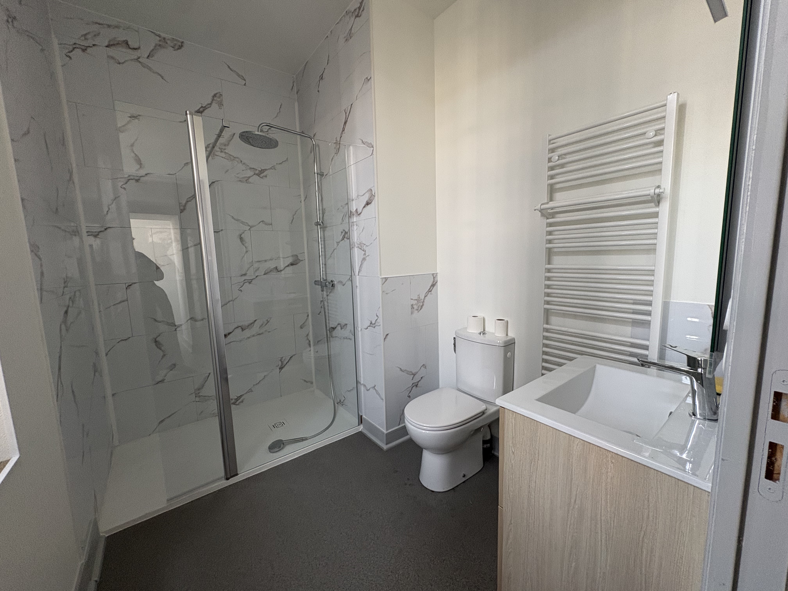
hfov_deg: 102.1
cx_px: 394
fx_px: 319
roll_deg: +3.0
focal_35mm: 14
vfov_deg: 85.7
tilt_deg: -6.8
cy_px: 296
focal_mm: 2.22
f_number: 2.2
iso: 200
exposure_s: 1/69
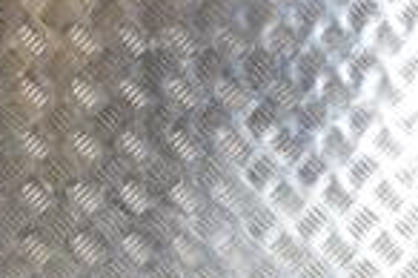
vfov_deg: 7.3
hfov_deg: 11.1
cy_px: 407
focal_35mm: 185
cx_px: 358
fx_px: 2146
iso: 800
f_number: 7.1
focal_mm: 30
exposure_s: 1/200
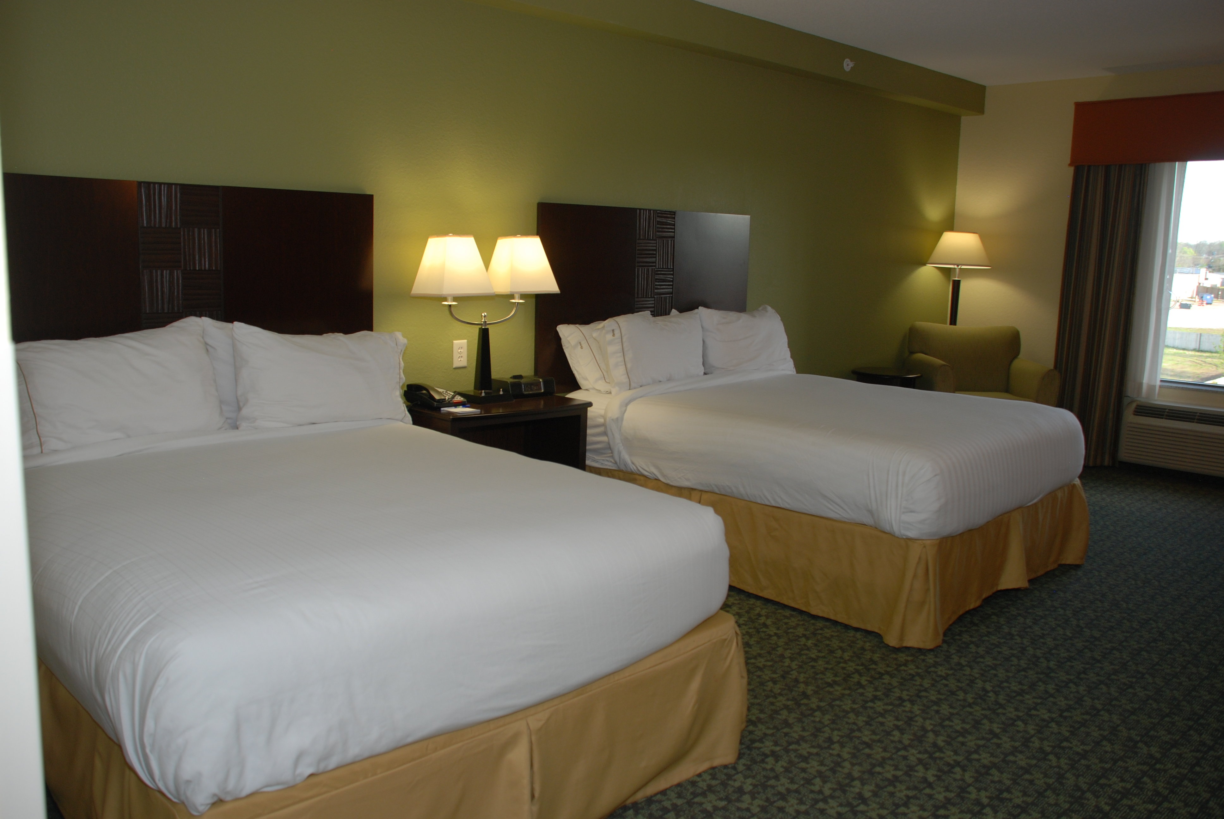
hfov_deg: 61.9
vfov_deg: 43.7
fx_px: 1021
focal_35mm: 30
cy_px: 410
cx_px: 612
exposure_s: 1/60
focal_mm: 20
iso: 200
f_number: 4
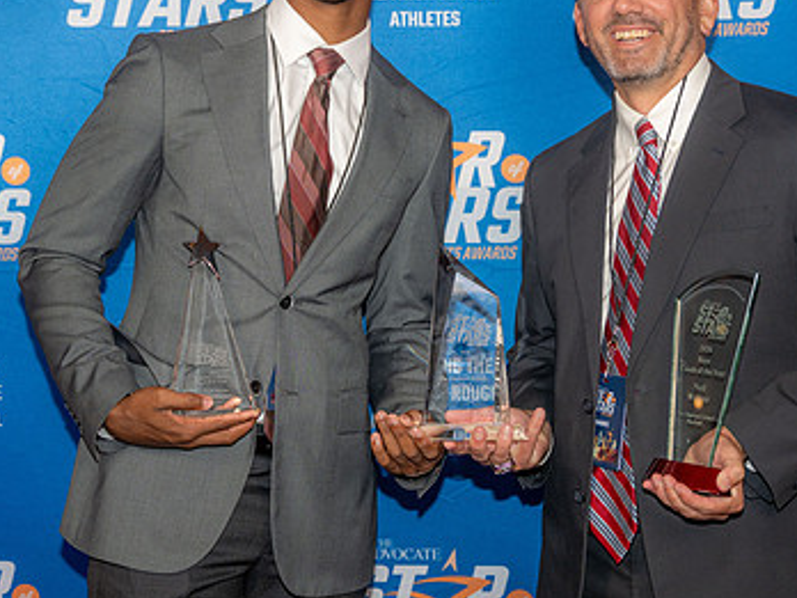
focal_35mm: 77
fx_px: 1773
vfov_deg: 19.1
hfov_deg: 25.3
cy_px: 210
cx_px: 451
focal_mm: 48
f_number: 3.5
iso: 320
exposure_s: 1/160
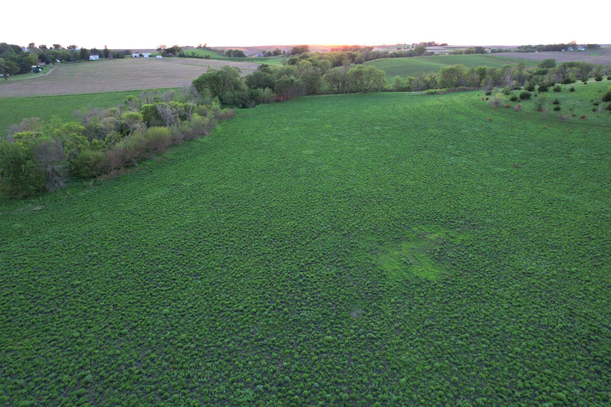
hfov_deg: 78.6
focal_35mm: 22
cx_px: 306
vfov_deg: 57.2
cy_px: 204
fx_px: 373
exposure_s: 1/40
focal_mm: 8.38
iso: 100
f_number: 2.8
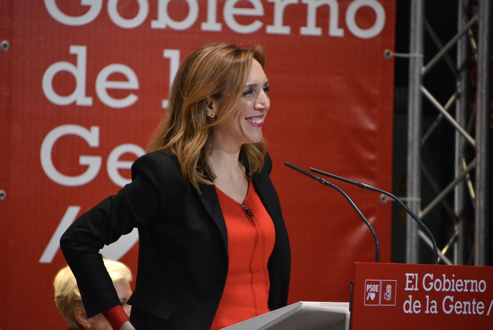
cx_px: 246
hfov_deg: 6.9
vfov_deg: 4.6
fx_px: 4111
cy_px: 165
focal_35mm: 300
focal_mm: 200
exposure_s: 1/320
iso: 3200
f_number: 6.3
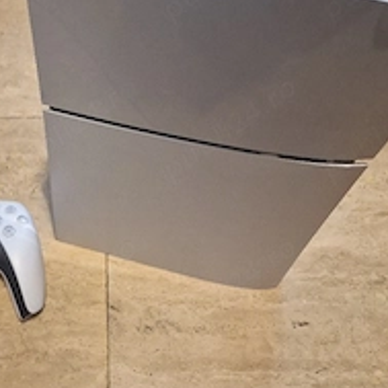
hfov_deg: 38.4
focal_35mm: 43
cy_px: 154
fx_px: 545
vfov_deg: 39.0
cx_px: 111
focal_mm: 6.4
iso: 100
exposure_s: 1/100
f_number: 1.8
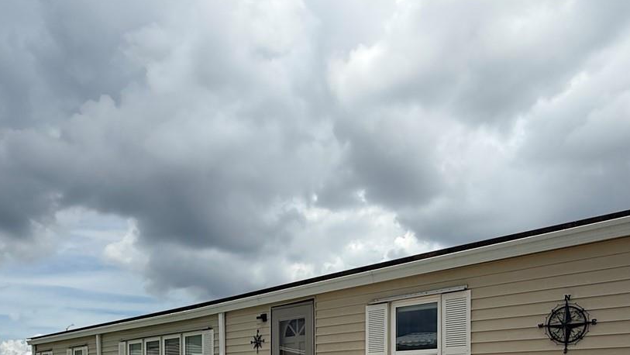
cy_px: 400
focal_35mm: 30
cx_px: 331
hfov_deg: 64.2
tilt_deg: -1.4
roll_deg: +0.2
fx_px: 501
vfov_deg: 33.5
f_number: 2.2
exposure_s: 1/3663
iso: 50
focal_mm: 2.22
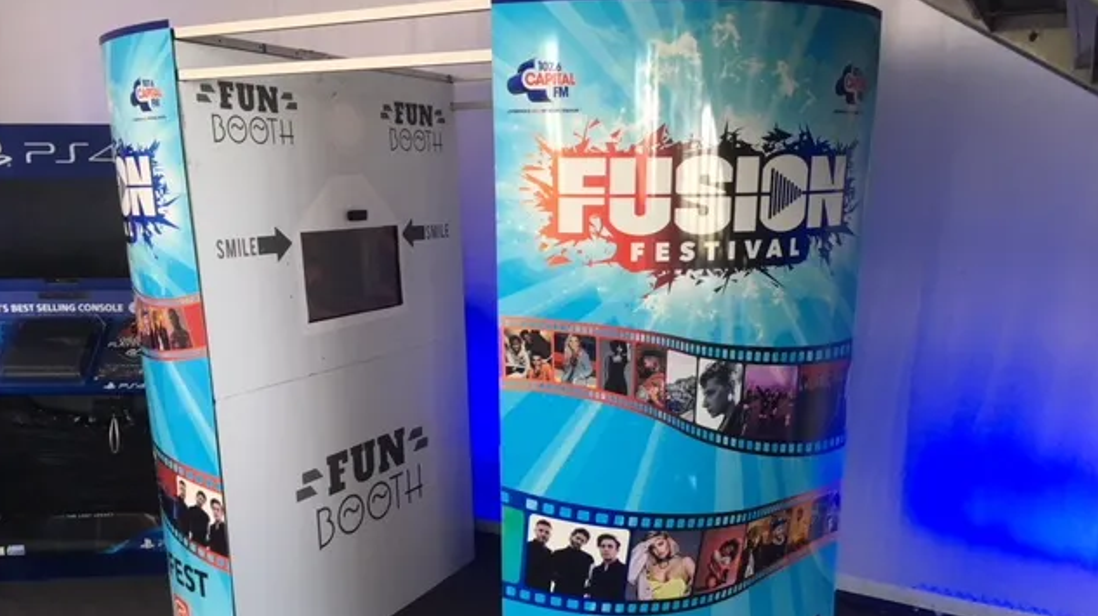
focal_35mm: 32
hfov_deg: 61.0
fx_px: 931
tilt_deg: -13.6
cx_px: 547
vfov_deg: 36.3
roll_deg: +0.4
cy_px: 413
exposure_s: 1/33
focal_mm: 4.15
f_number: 2.2
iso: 50
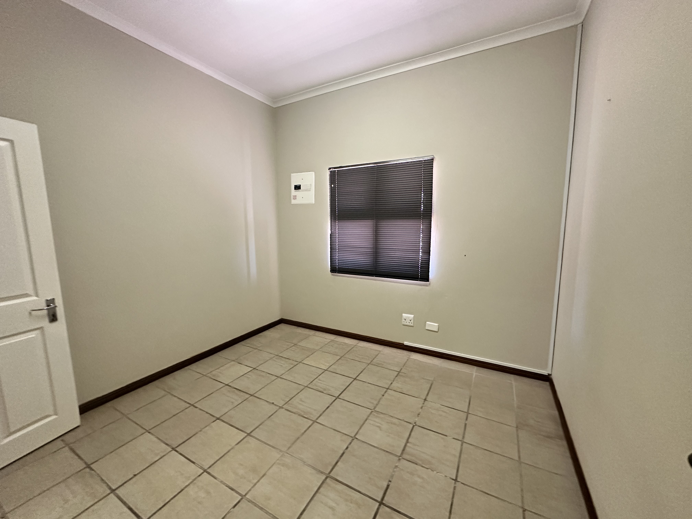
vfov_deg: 85.7
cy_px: 260
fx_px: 280
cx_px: 346
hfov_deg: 102.1
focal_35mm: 14
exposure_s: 1/50
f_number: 2.2
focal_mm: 2.22
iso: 800
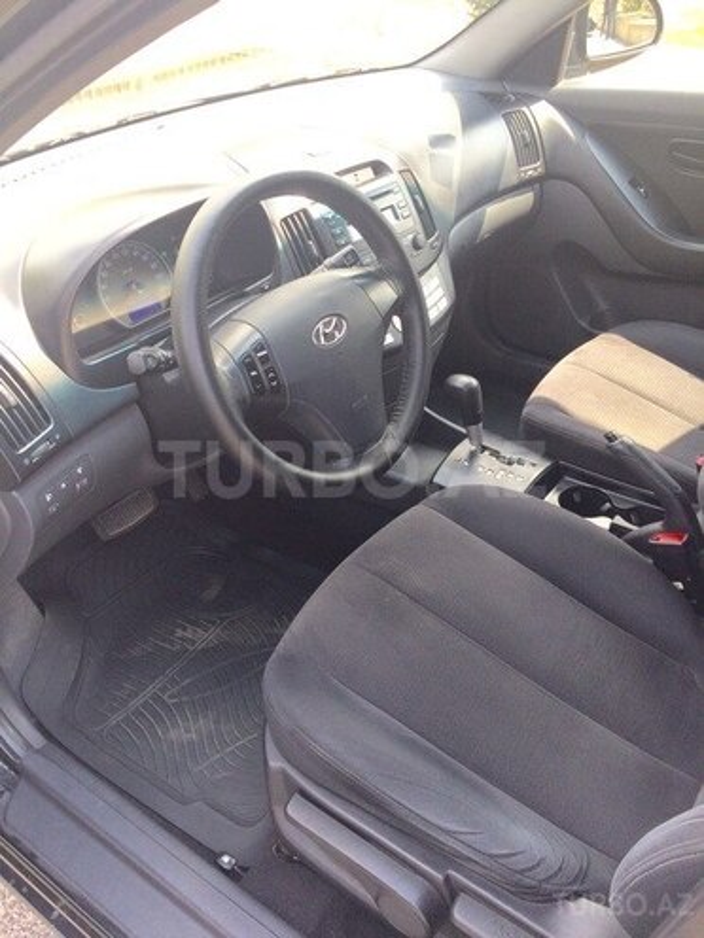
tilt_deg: -38.4
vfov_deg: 61.7
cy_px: 469
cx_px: 352
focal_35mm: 29
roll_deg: +0.4
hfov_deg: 48.2
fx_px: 786
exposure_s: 1/175
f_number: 2.2
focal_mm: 4.15
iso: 32
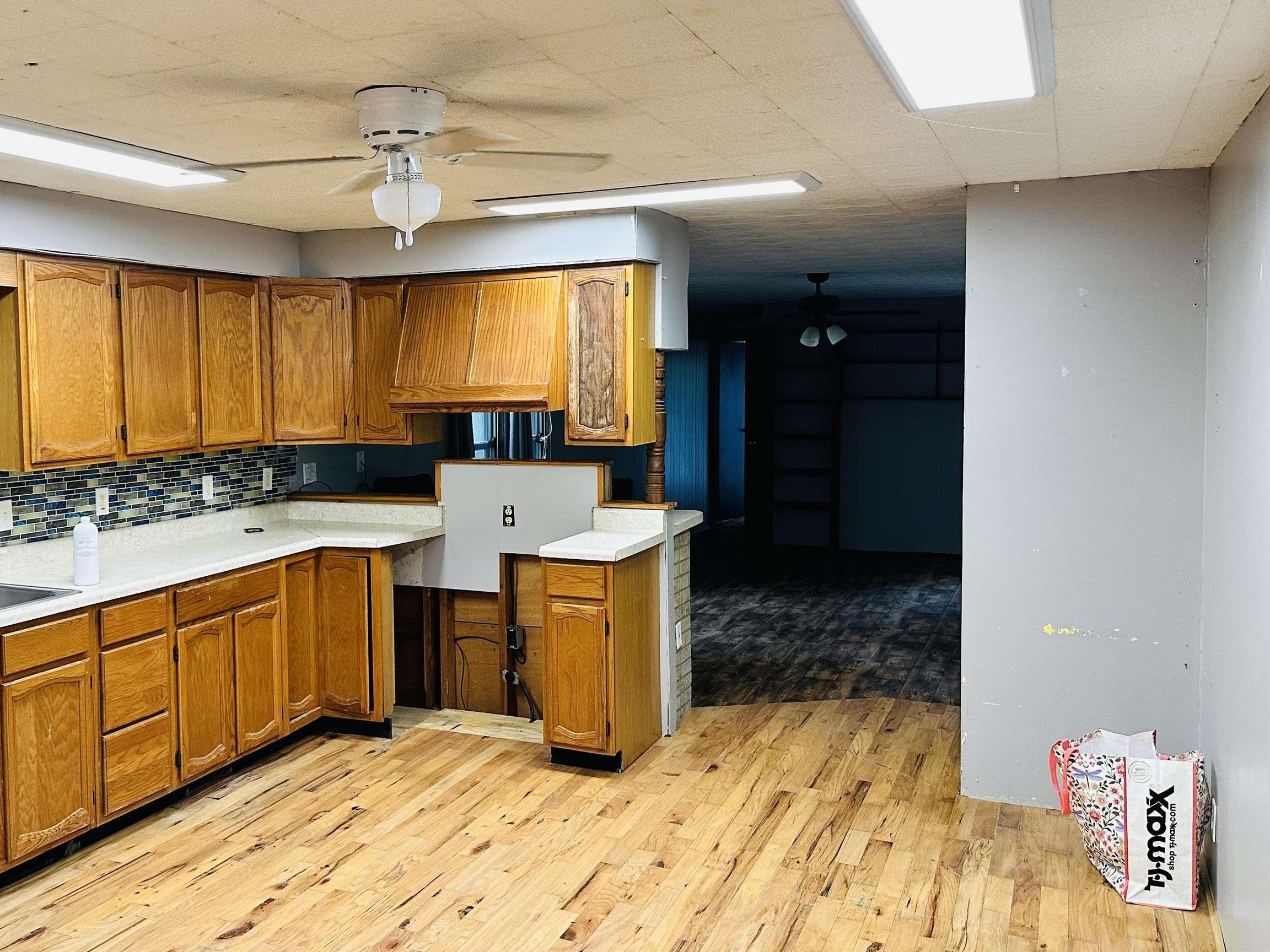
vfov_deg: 44.1
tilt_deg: -3.1
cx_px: 474
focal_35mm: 32
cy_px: 437
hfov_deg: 56.1
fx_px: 1174
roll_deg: +1.3
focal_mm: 6.86
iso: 200
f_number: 1.78
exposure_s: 1/120
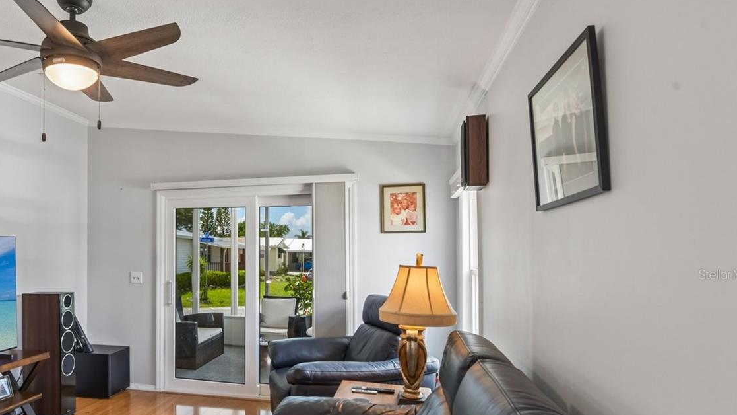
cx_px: 230
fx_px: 469
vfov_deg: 47.0
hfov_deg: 73.3
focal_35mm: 24
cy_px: 274
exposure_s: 1/13
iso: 400
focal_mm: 16
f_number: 8
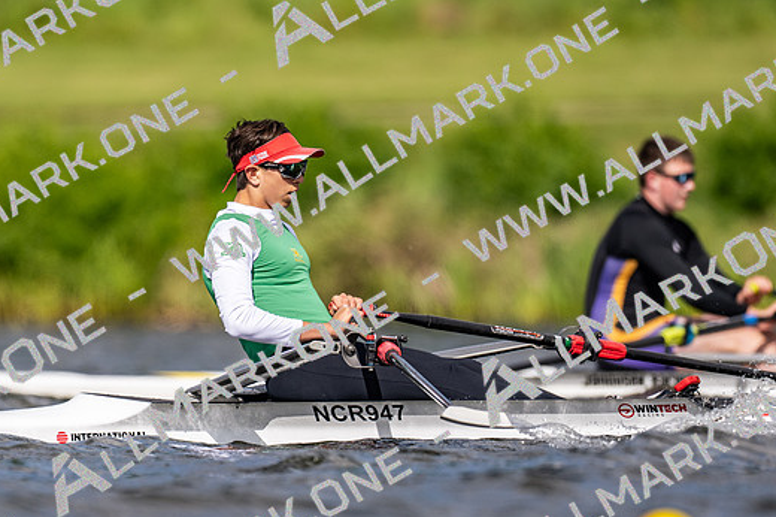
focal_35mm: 1003
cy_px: 287
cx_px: 354
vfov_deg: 1.4
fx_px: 21606
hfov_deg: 2.1
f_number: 4
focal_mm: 600
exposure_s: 1/2500
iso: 180
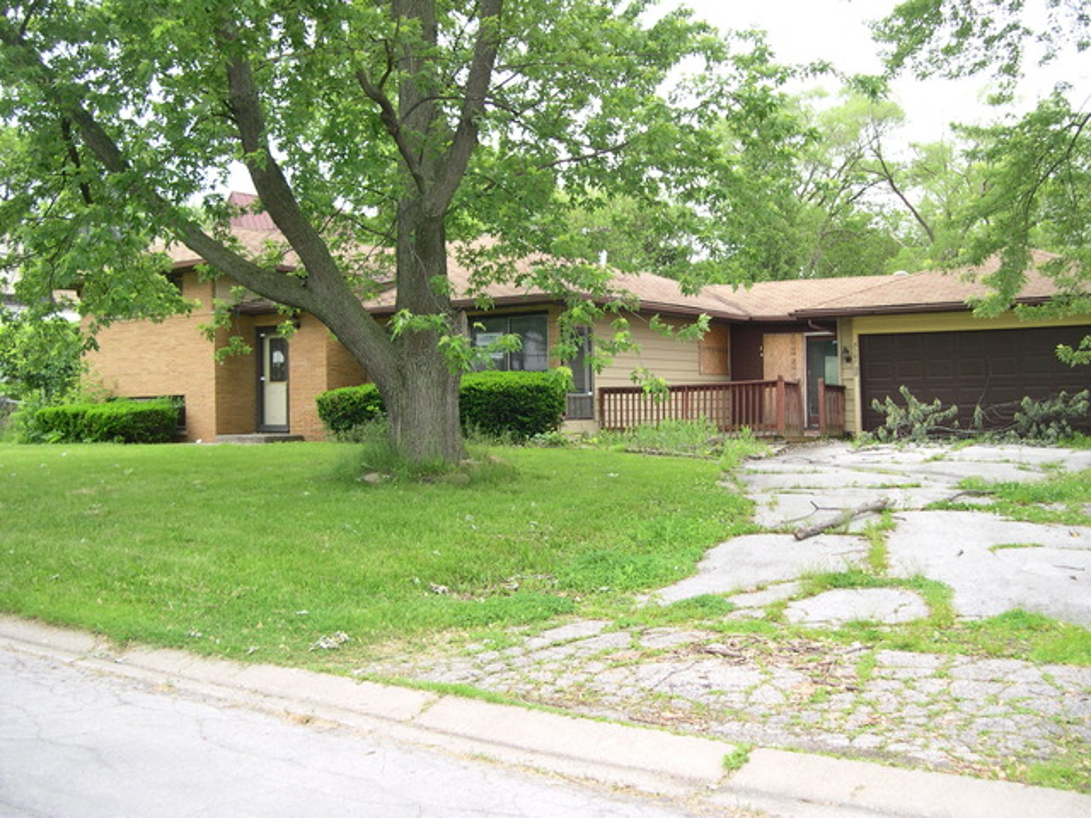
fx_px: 1198
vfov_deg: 37.7
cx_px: 546
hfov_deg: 49.0
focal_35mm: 38
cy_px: 409
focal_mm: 8
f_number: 2.8
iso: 100
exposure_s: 1/174
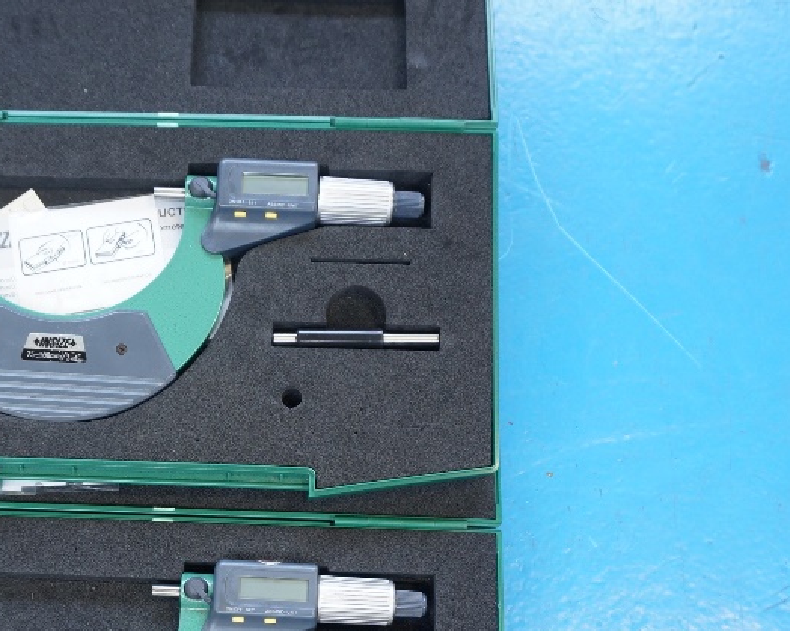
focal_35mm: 44
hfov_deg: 41.1
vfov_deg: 33.3
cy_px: 490
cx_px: 225
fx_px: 1029
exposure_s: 1/60
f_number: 4
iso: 500
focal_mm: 16
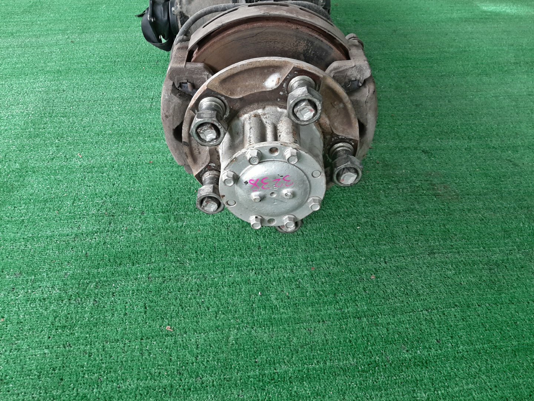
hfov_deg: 67.3
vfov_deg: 53.1
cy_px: 200
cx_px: 267
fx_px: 401
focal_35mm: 26
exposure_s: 1/50
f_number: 1.7
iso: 78
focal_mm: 3.93
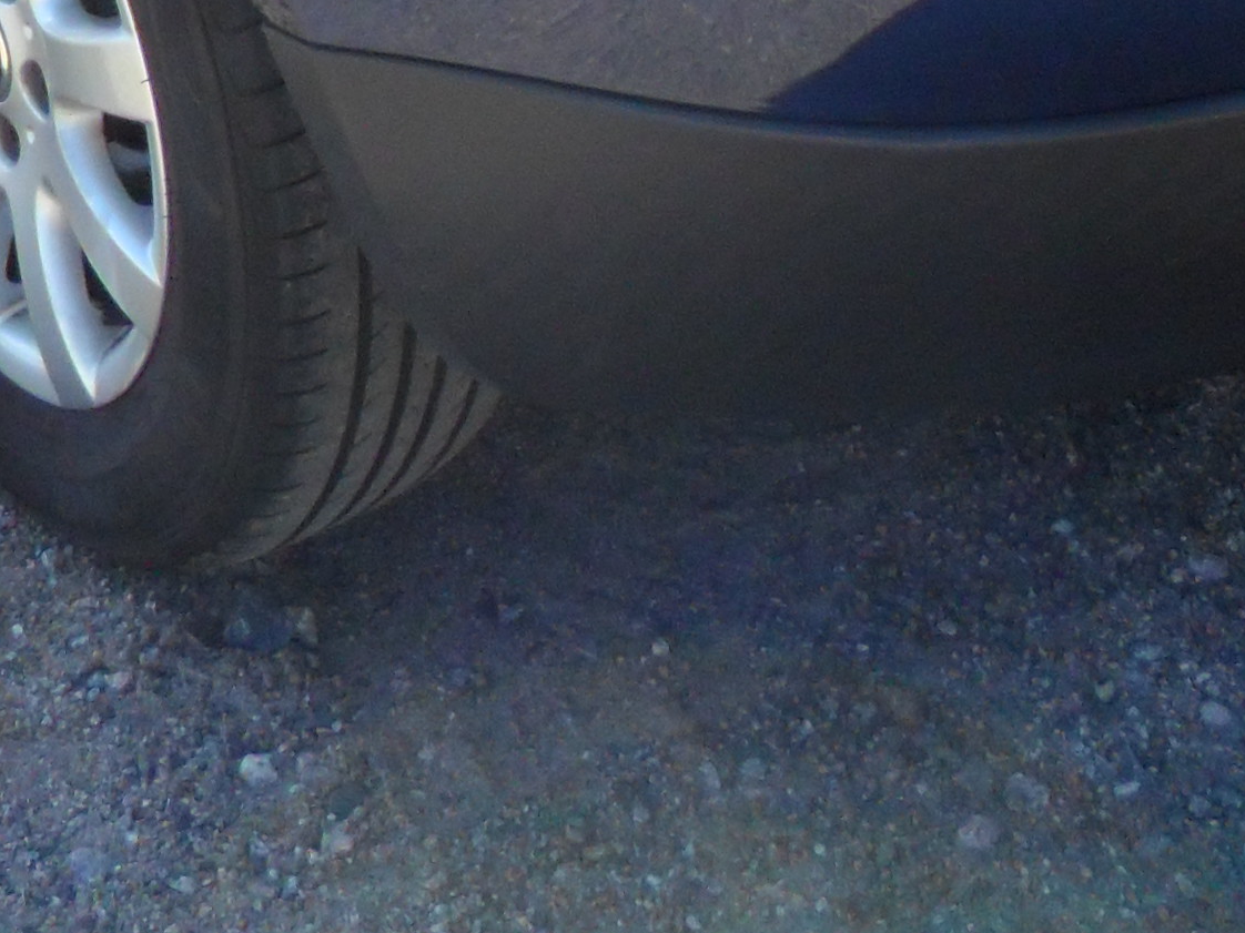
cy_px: -714
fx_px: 3740
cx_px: 460
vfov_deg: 13.0
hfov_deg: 18.9
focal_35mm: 104
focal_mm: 4.9
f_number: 3.5
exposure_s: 1/250
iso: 80
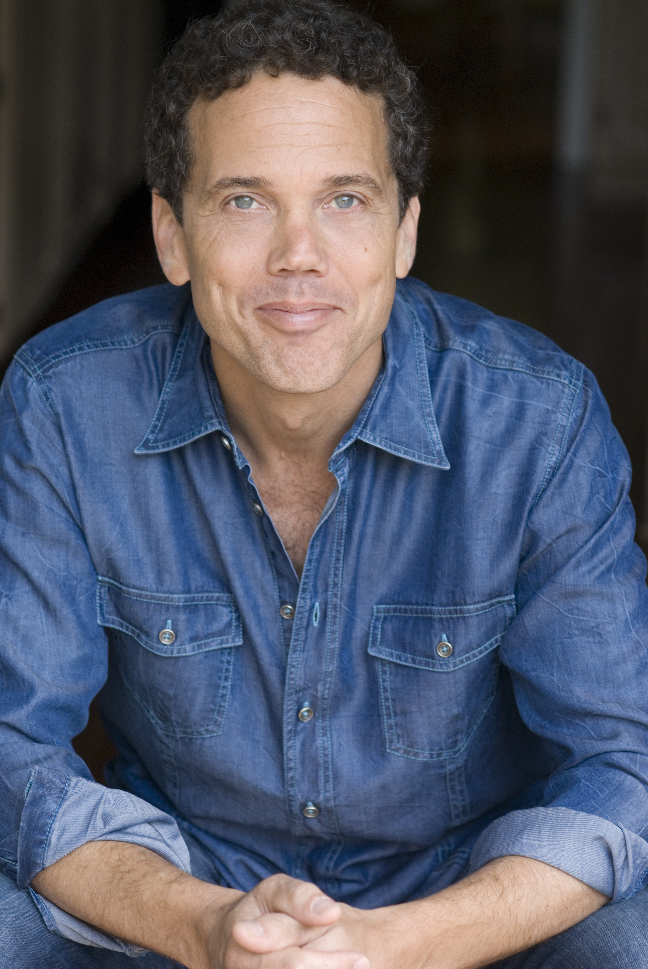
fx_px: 3432
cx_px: 324
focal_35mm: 128
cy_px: 484
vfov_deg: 16.1
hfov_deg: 10.8
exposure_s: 1/125
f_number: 4
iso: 320
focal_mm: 85
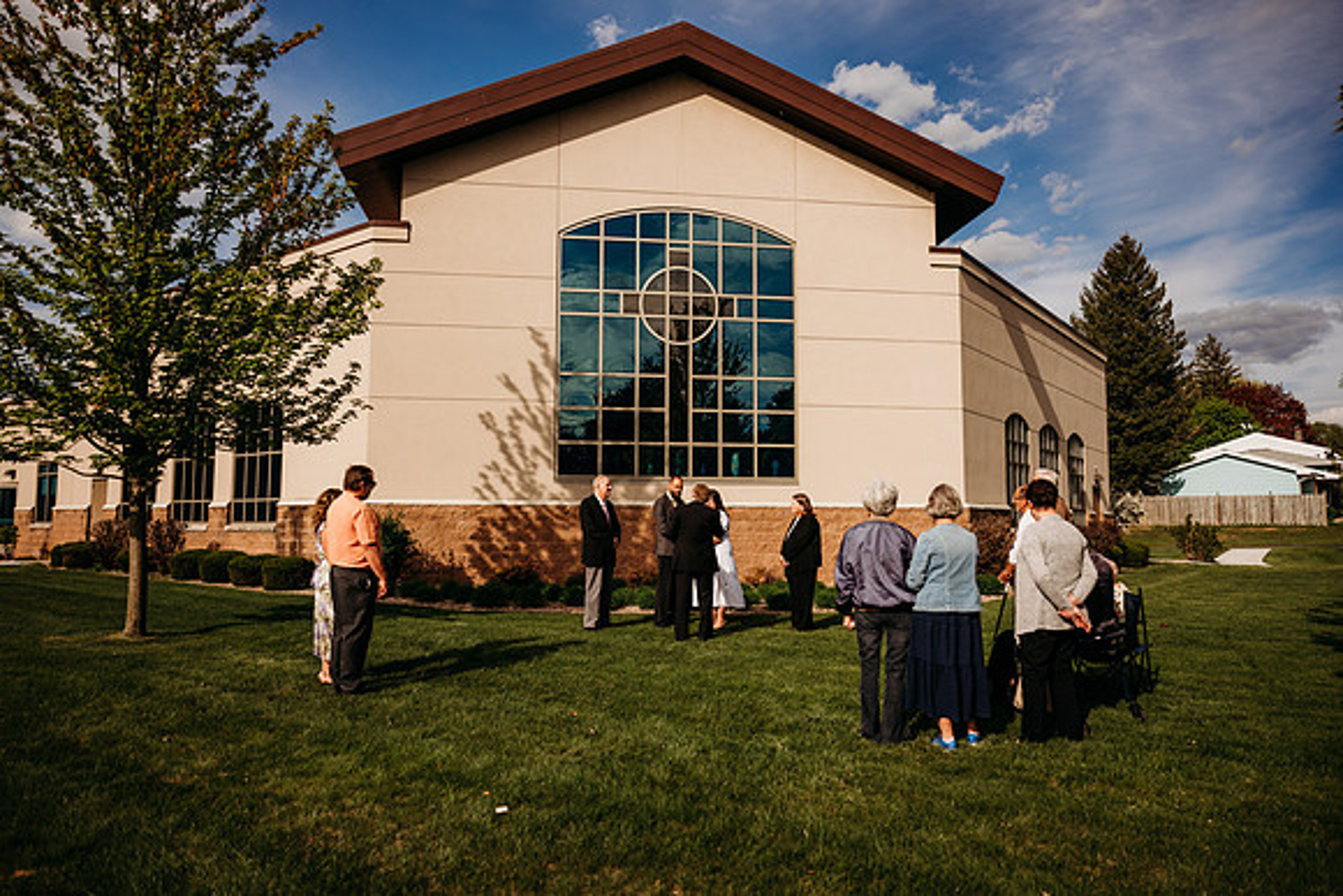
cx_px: 672
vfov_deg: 53.2
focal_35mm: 24
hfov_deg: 73.7
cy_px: 448
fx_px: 896
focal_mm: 24
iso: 125
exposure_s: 1/4000
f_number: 2.8
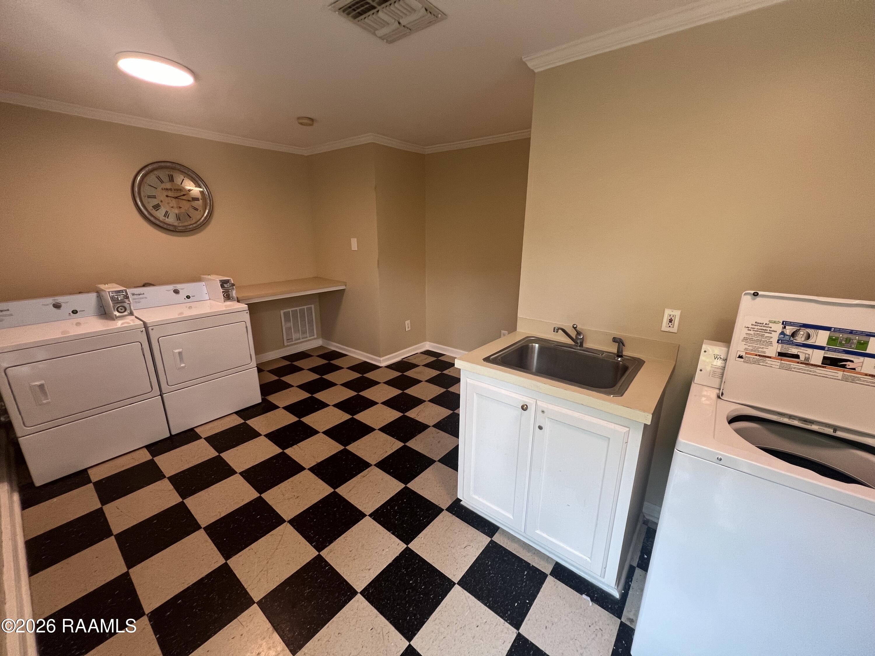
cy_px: 328
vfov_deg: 89.9
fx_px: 329
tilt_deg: -15.3
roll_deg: +0.0
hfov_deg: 106.2
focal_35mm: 13
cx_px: 438
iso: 160
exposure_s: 1/99
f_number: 1.8
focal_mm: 1.57
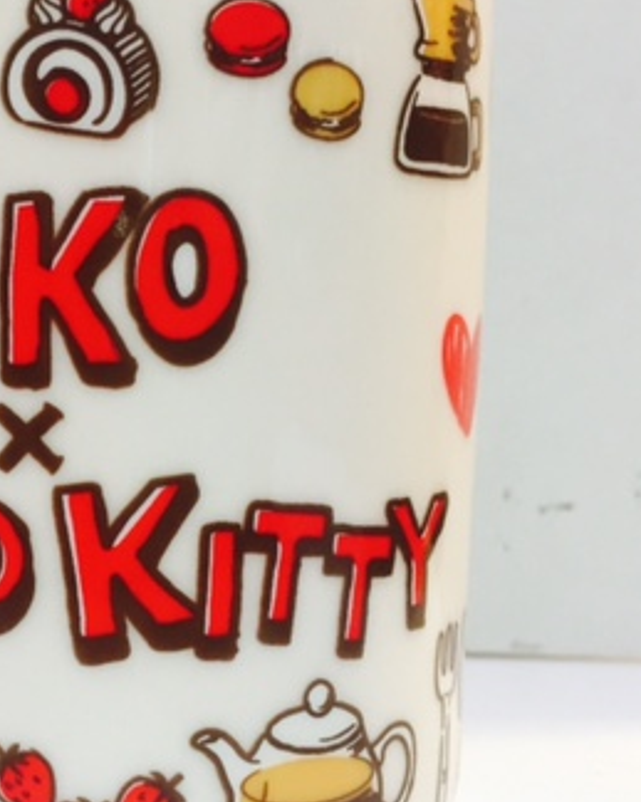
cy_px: 418
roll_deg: -1.7
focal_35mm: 56
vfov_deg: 33.6
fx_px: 1329
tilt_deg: +0.4
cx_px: -10
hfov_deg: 25.7
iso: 100
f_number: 2.2
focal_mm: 4.15
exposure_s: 1/33
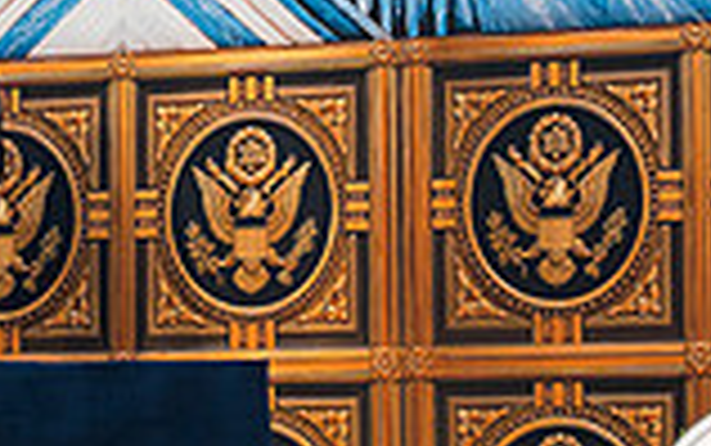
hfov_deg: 8.0
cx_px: -212
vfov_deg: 5.1
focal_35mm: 258
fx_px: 5003
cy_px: -27
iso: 500
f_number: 4
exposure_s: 1/160
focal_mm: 46
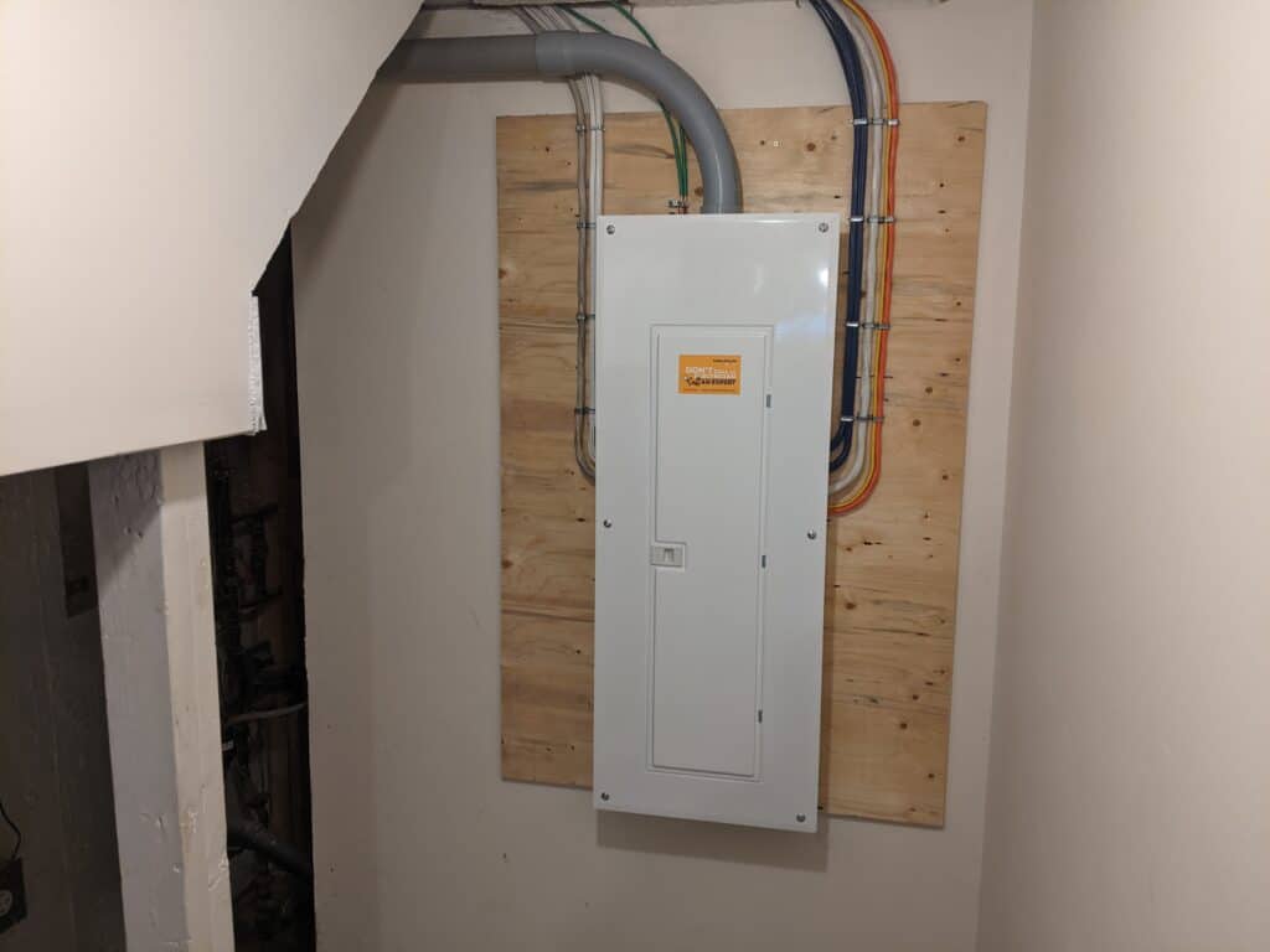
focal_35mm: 27
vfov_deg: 51.4
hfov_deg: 65.3
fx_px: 991
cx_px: 635
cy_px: 476
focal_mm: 4.44
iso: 64
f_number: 1.8
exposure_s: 1/24
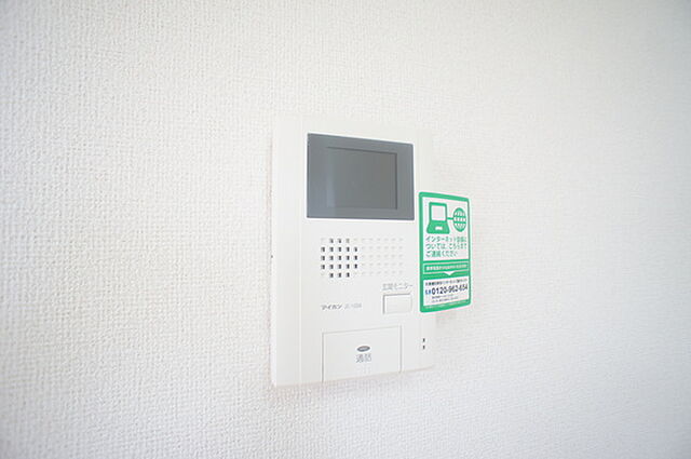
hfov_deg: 73.8
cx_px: 346
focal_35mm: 24
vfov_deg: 53.0
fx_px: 460
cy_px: 230
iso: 250
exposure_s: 1/30
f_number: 2.8
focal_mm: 16
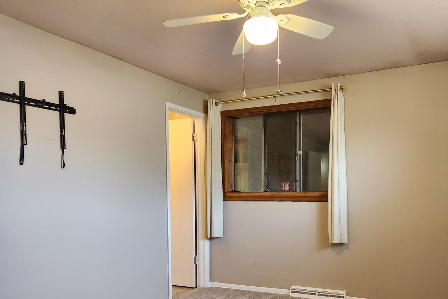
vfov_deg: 43.0
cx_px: 273
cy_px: 202
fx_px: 373
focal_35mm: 30
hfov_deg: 61.3
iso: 250
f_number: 1.8
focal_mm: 5.4
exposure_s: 1/120
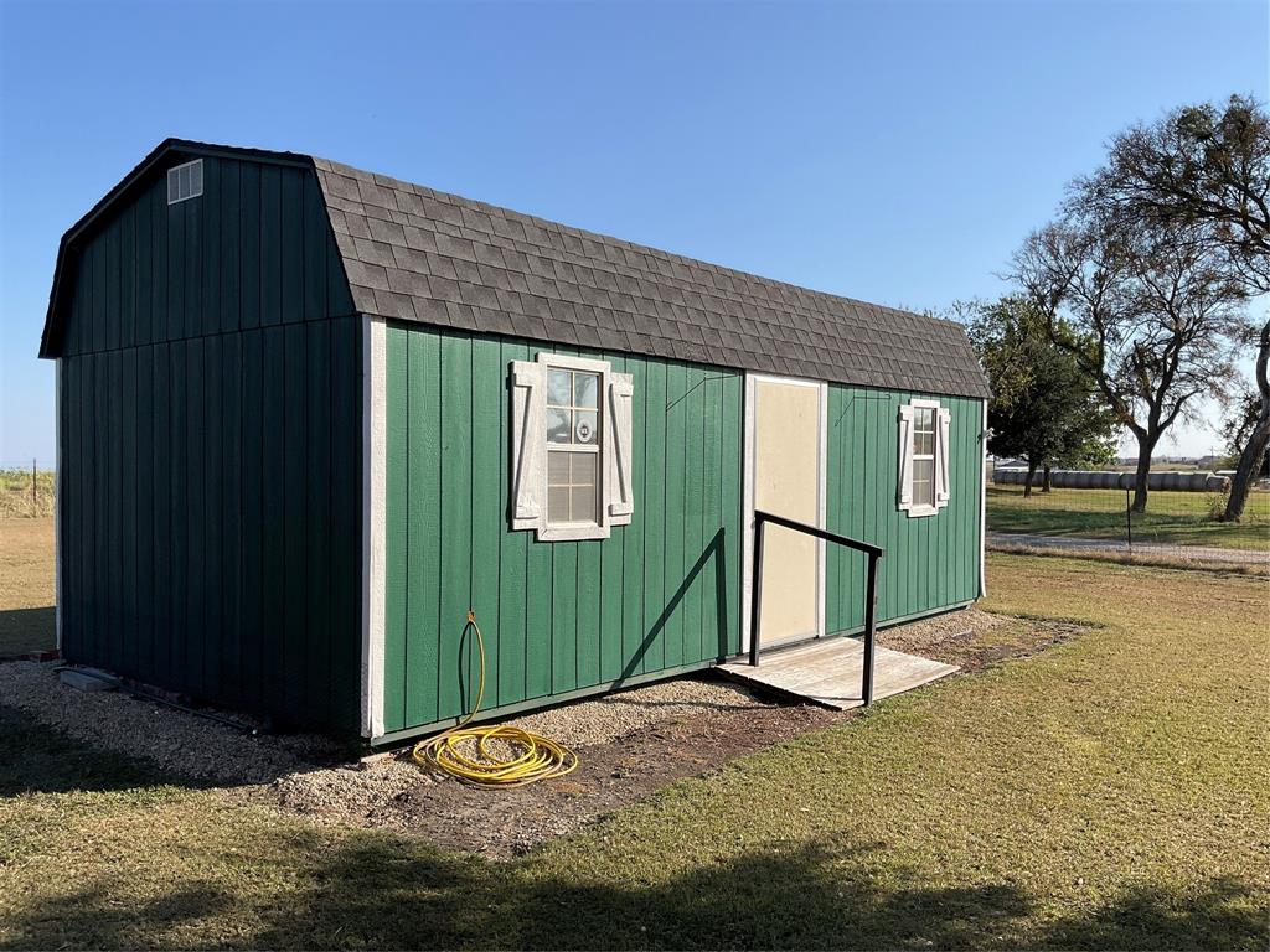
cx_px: 635
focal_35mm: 29
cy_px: 476
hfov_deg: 61.7
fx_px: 1064
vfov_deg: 48.2
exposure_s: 1/1912
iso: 16
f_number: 1.8
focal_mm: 3
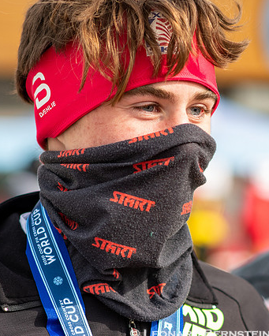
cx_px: 243
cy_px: 175
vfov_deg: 10.1
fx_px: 1900
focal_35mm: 191
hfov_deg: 8.1
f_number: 2.5
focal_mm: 85
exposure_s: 1/2000
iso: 400
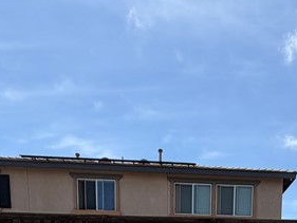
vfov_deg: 20.7
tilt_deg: -9.8
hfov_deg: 36.9
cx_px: 209
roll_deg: -0.6
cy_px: 393
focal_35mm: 51
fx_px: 438
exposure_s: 1/1189
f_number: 2.2
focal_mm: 2.22
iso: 20
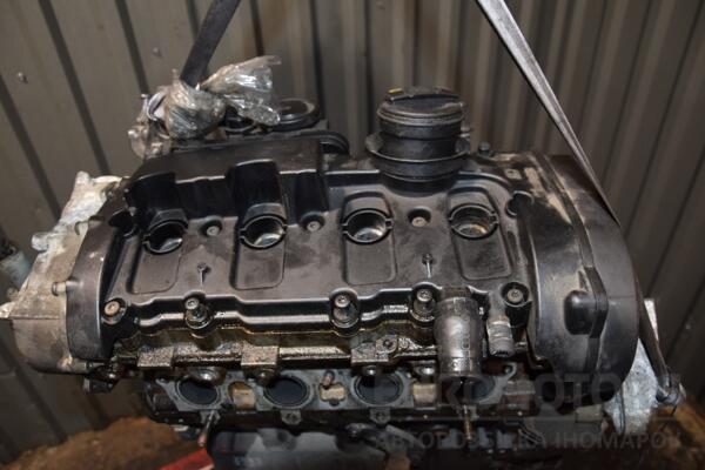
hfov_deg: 67.4
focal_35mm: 27
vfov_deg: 47.9
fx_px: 529
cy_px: 235
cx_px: 352
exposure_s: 1/60
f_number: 5
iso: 800
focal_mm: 18
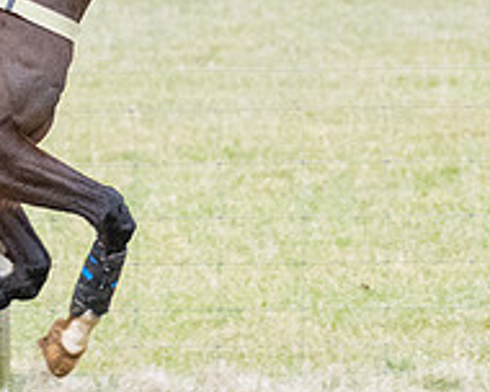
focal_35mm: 687
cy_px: 282
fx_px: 9963
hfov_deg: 2.8
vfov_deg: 2.3
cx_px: 107
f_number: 4
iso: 1600
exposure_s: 1/800
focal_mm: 100
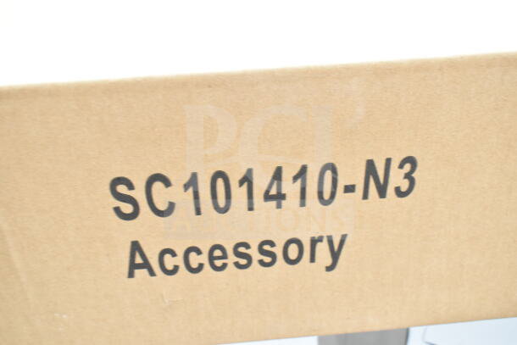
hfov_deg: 53.1
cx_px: 258
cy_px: 172
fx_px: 517
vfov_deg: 36.9
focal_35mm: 36
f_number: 6.3
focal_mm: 24
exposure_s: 1/125
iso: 1600
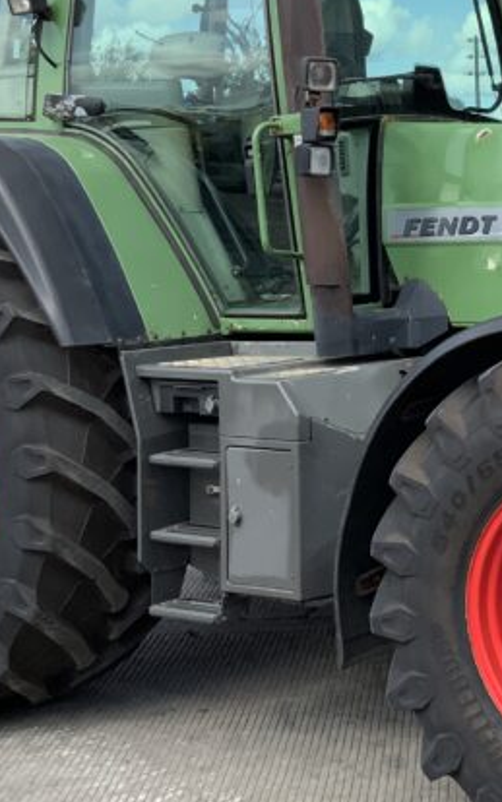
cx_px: 570
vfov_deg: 27.0
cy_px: 293
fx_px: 1662
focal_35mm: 76
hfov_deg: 16.6
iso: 16
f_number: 1.8
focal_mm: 3
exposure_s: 1/842
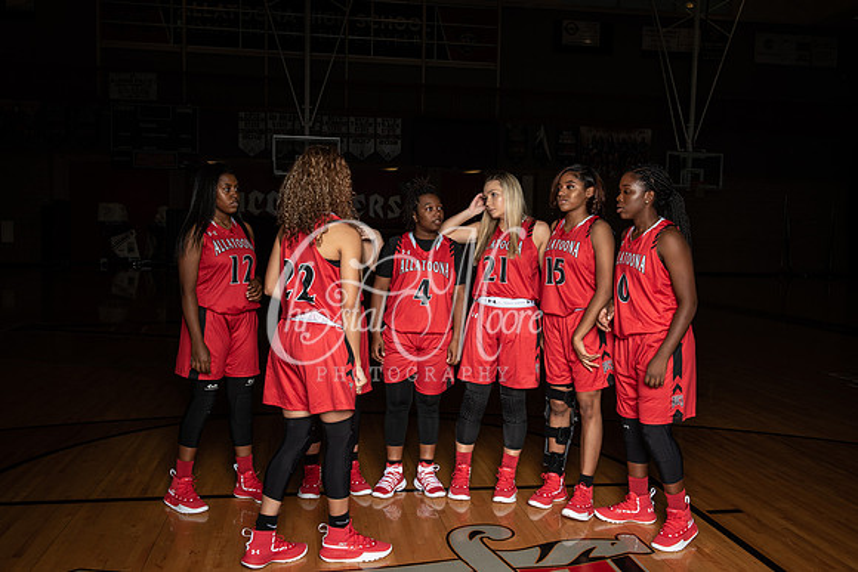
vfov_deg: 38.9
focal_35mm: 34
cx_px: 429
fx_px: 810
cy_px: 286
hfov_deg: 55.8
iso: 320
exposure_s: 1/200
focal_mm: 34
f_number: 14
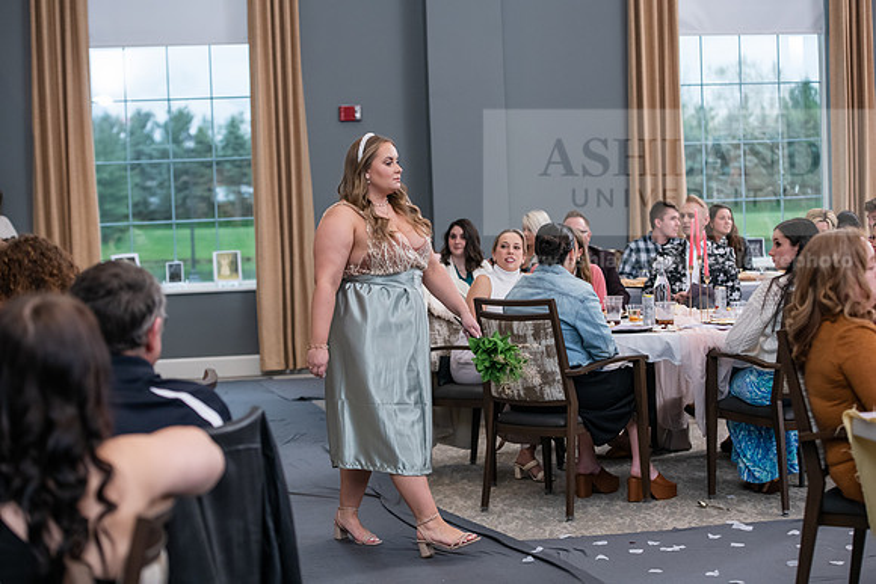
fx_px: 1704
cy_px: 292
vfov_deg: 19.5
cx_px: 438
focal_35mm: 70
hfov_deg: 28.8
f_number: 3.5
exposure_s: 1/200
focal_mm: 70
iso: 1600
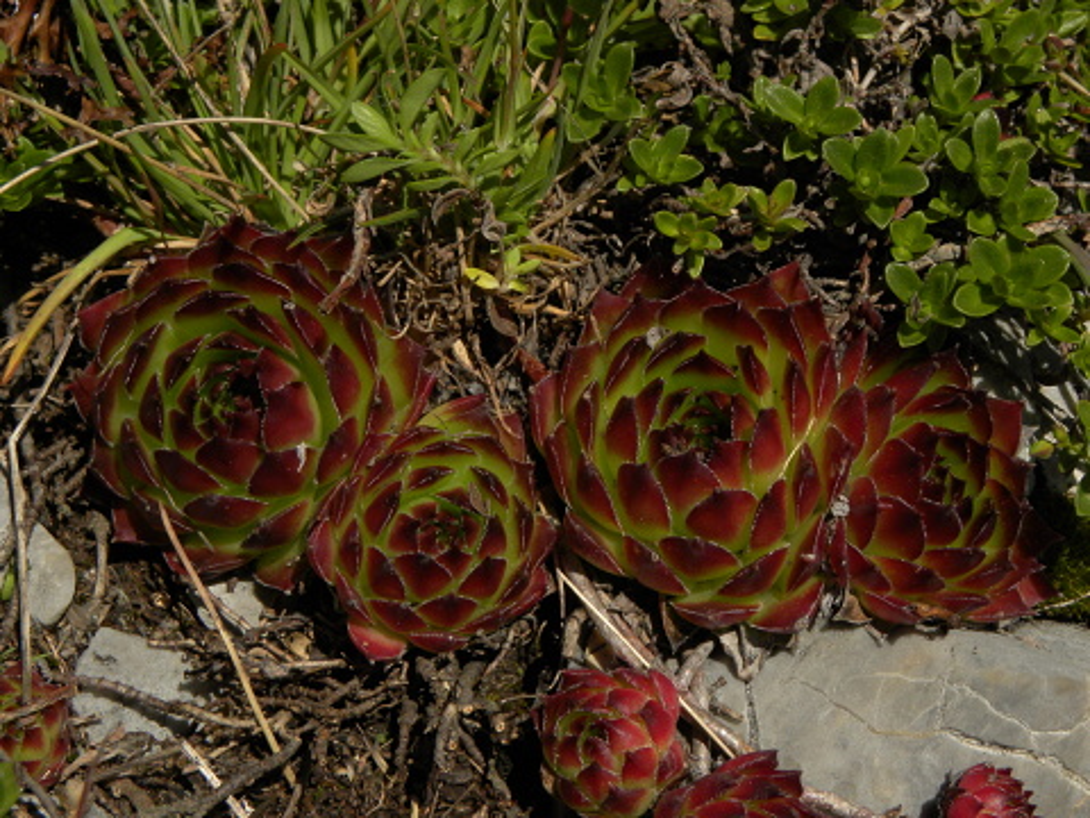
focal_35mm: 85
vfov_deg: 17.4
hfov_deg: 23.0
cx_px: 545
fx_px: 2677
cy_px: 409
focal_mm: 15.1
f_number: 7.1
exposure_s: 1/640
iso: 100
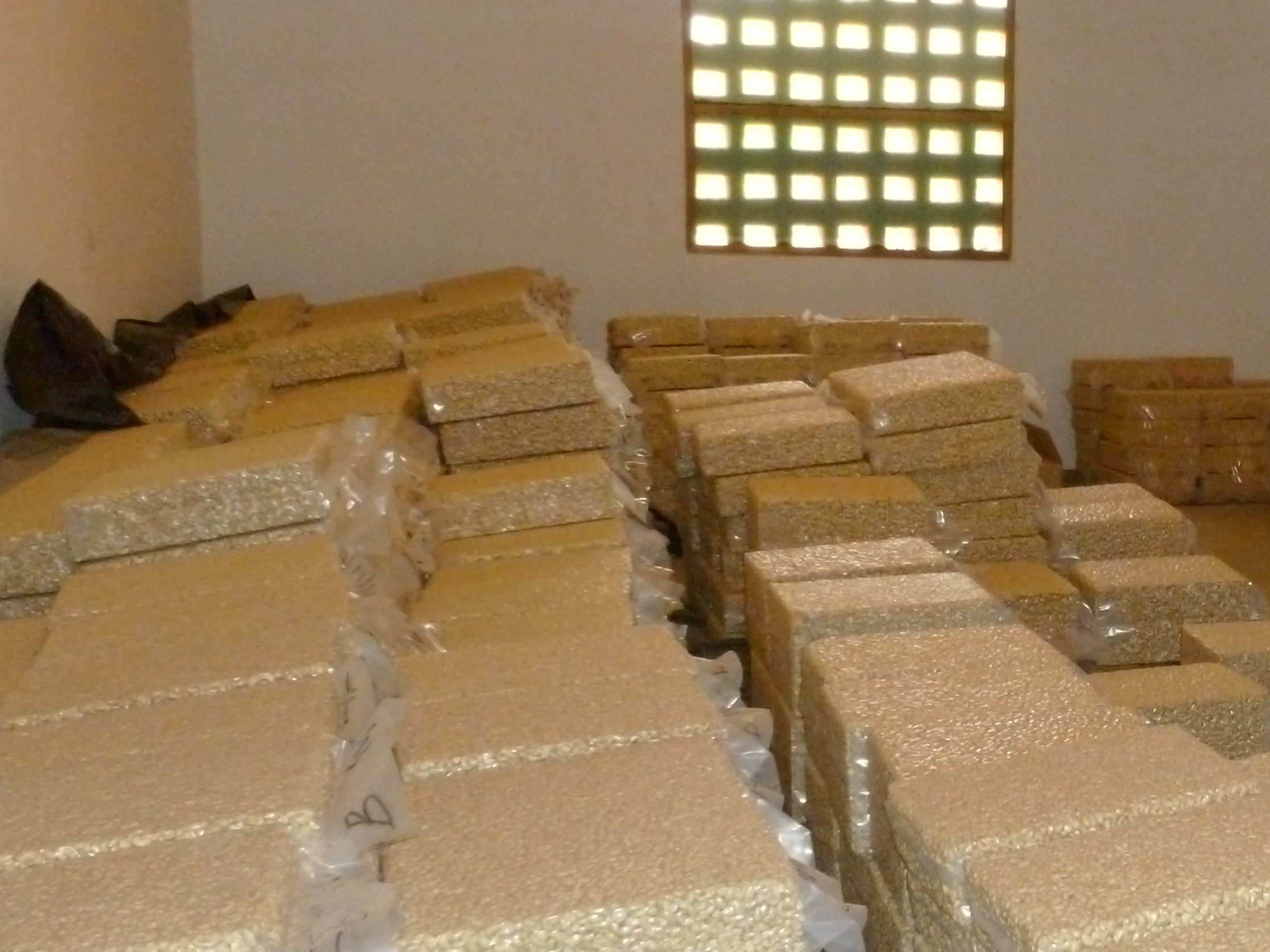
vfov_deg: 24.9
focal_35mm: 58
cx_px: 1227
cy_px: 732
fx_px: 2128
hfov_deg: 31.1
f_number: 3.3
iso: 500
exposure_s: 1/60
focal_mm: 5
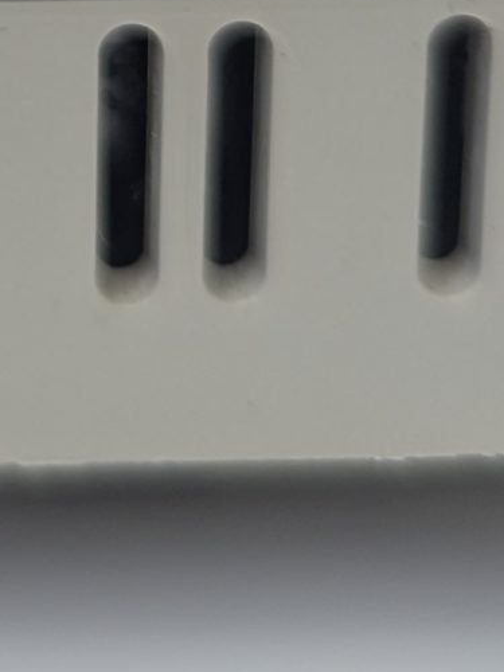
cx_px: -290
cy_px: -520
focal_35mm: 123
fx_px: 2388
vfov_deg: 14.2
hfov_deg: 11.5
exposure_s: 1/33.3
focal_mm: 6.81
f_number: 1.85
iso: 52
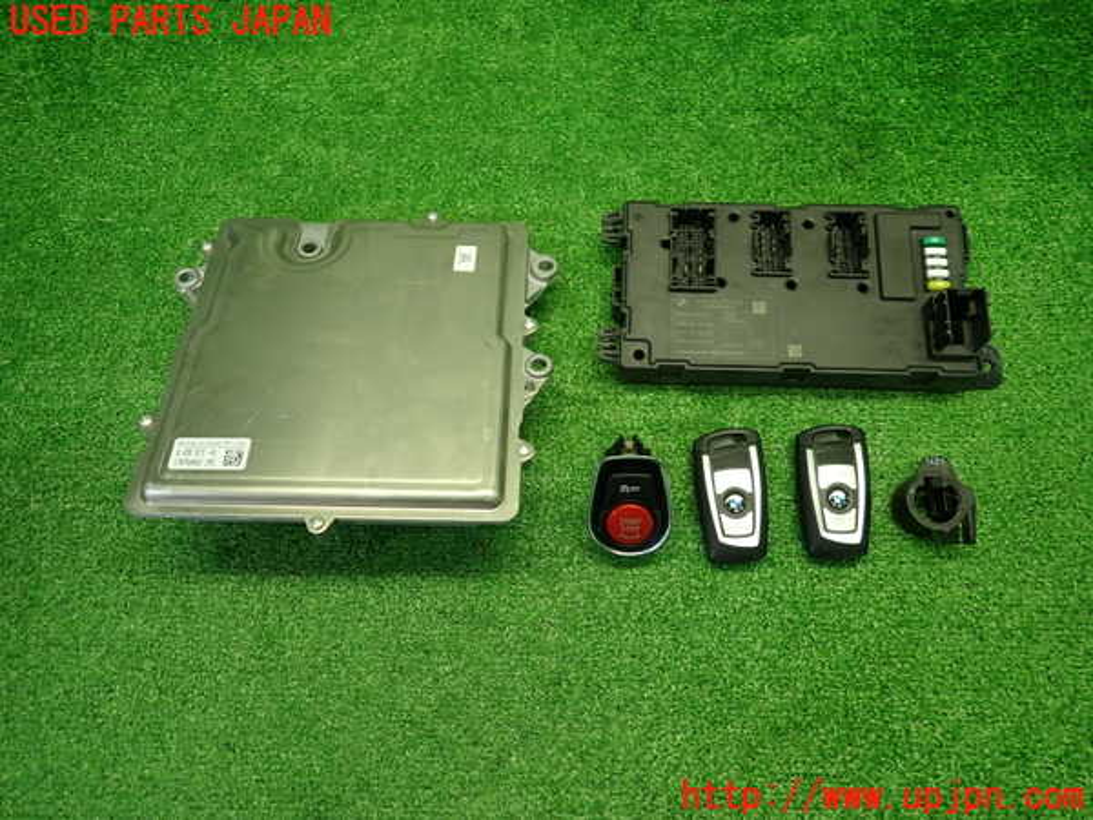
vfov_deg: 54.9
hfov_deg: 69.4
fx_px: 789
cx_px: 546
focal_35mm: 25
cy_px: 410
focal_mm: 4.5
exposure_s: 1/60
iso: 200
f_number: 2
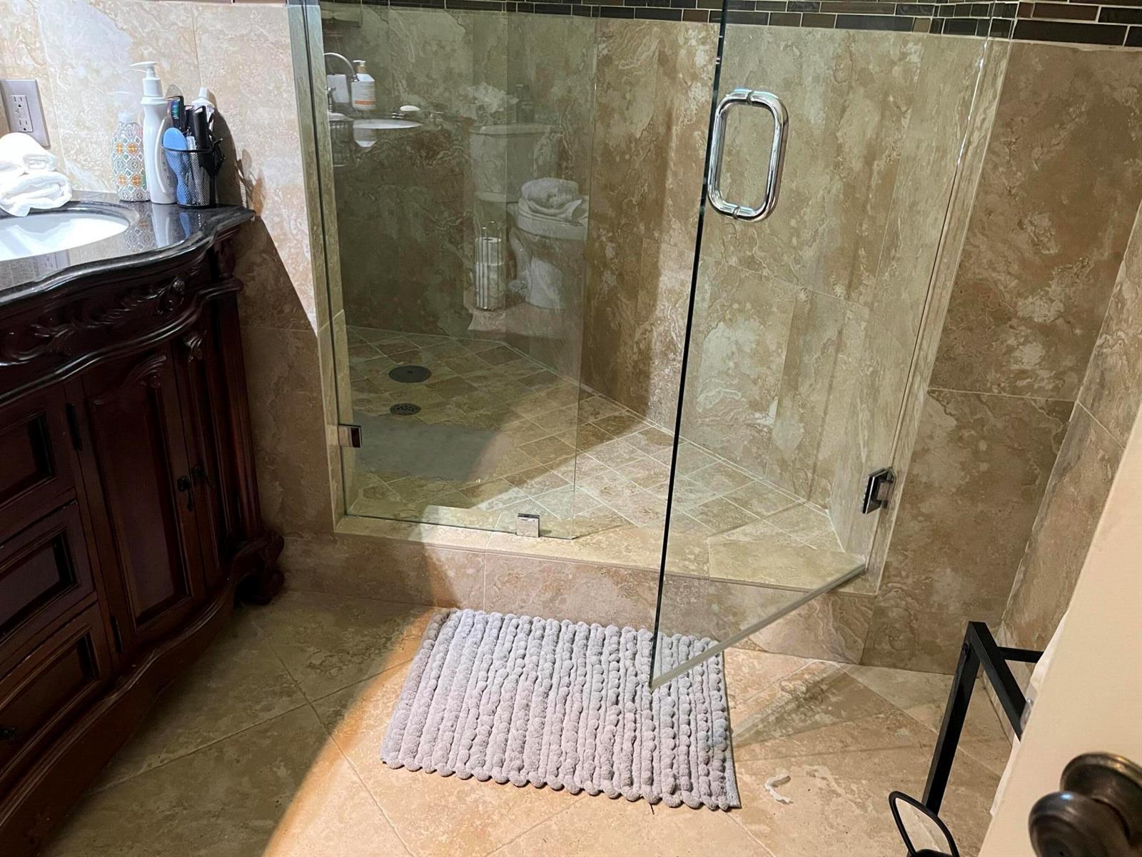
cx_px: 571
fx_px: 858
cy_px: 428
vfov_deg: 53.1
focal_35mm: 26
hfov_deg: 67.3
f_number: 1.6
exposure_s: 1/60
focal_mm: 5.1
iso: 500
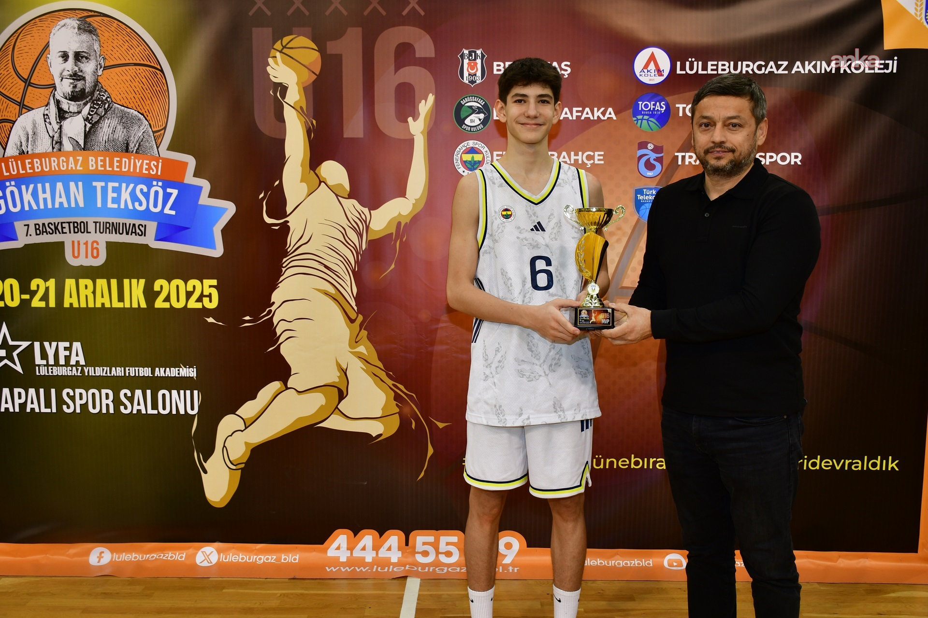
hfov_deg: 53.1
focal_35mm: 36
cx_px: 464
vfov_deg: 36.9
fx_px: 928
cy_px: 309
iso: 250
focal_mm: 24
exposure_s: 1/80
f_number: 4.5
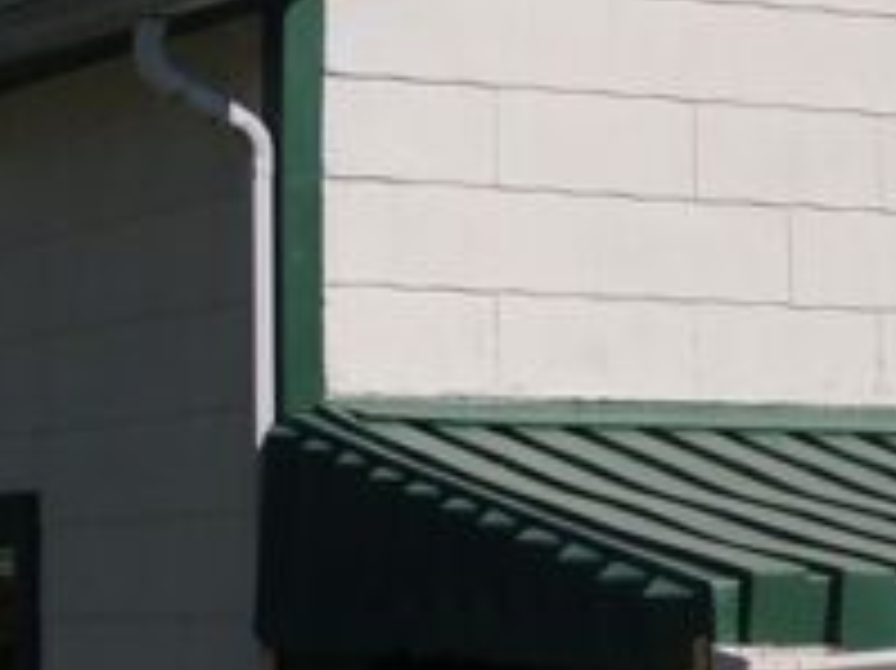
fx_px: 3751
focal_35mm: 145
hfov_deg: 13.6
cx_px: 500
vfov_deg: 10.2
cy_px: 450
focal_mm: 6.3
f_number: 7.8
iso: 80
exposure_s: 1/400
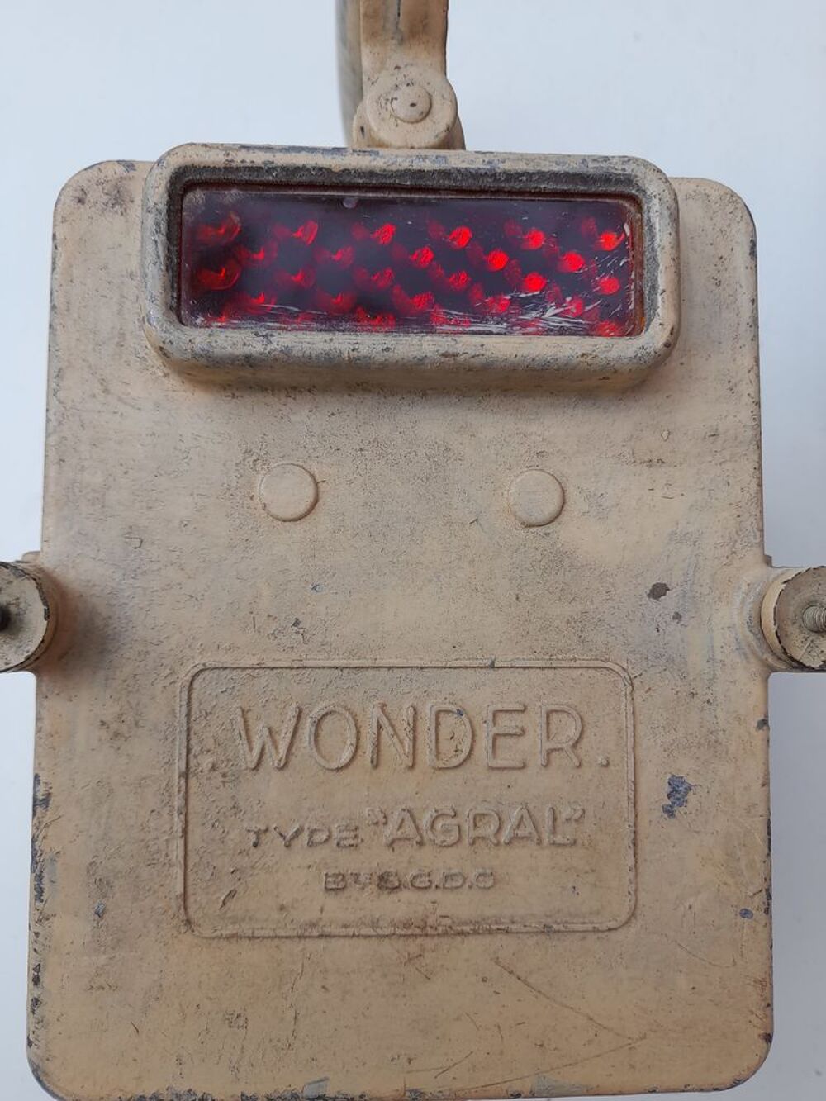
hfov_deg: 54.9
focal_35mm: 25
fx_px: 795
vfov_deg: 69.4
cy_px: 550
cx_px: 413
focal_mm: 4.6
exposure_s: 1/159
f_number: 2
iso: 20
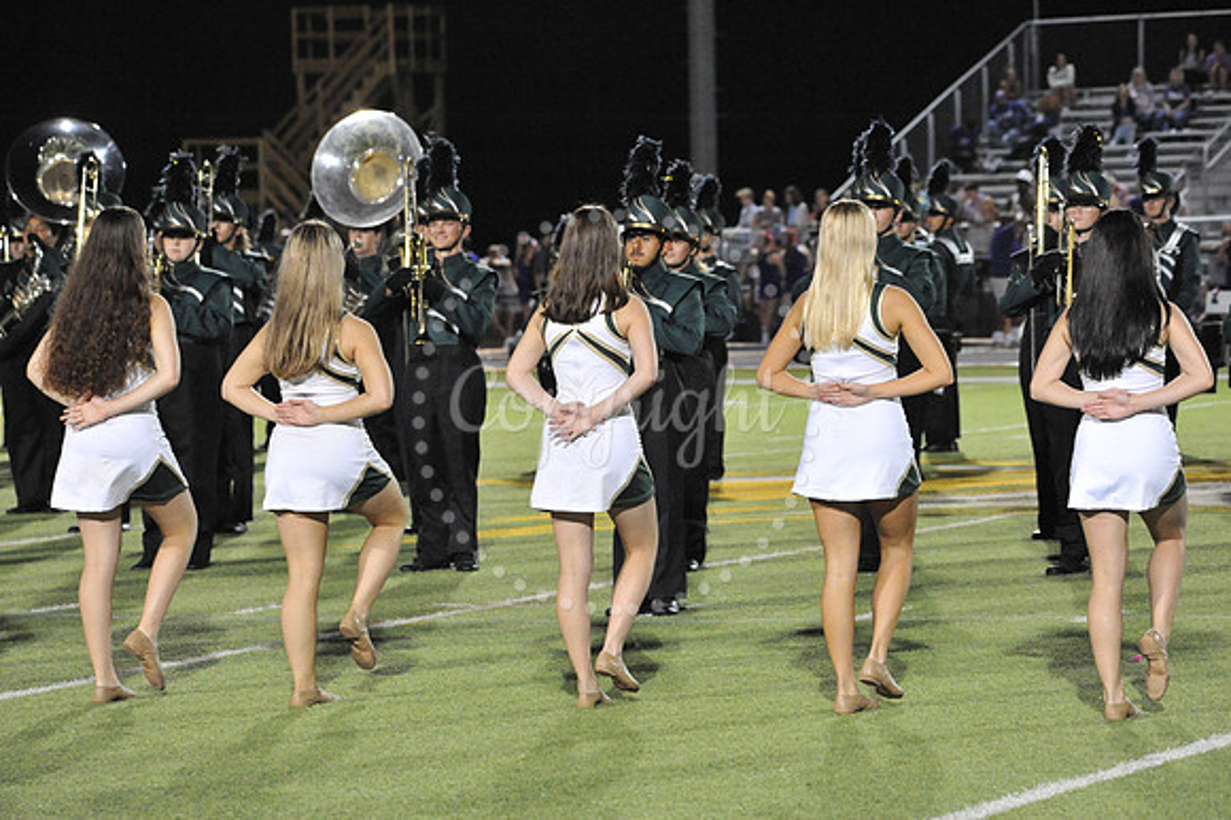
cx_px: 616
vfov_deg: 9.1
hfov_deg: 13.7
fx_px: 5126
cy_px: 410
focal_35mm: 150
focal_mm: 150
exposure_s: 1/160
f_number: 6.3
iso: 6400
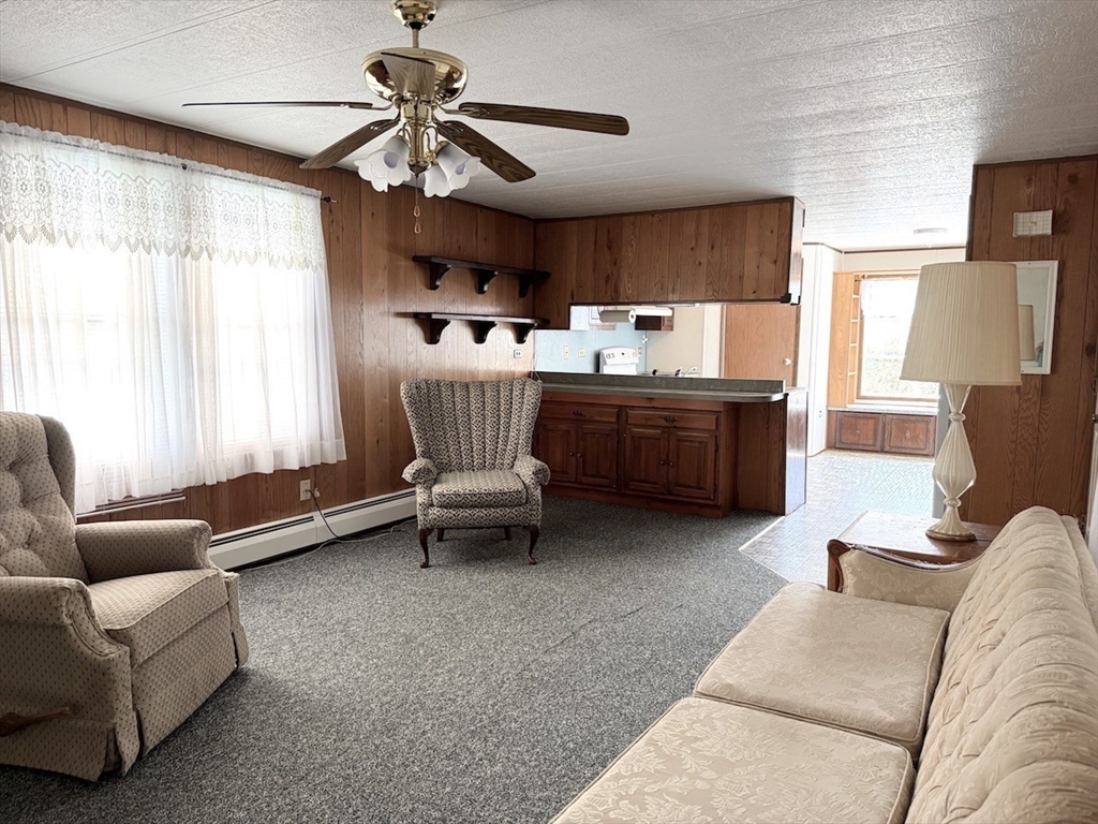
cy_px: 412
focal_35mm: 24
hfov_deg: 71.6
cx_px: 549
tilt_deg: -6.5
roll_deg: +0.6
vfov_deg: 56.8
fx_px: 761
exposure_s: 1/60
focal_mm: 6.76
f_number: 1.78
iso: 500
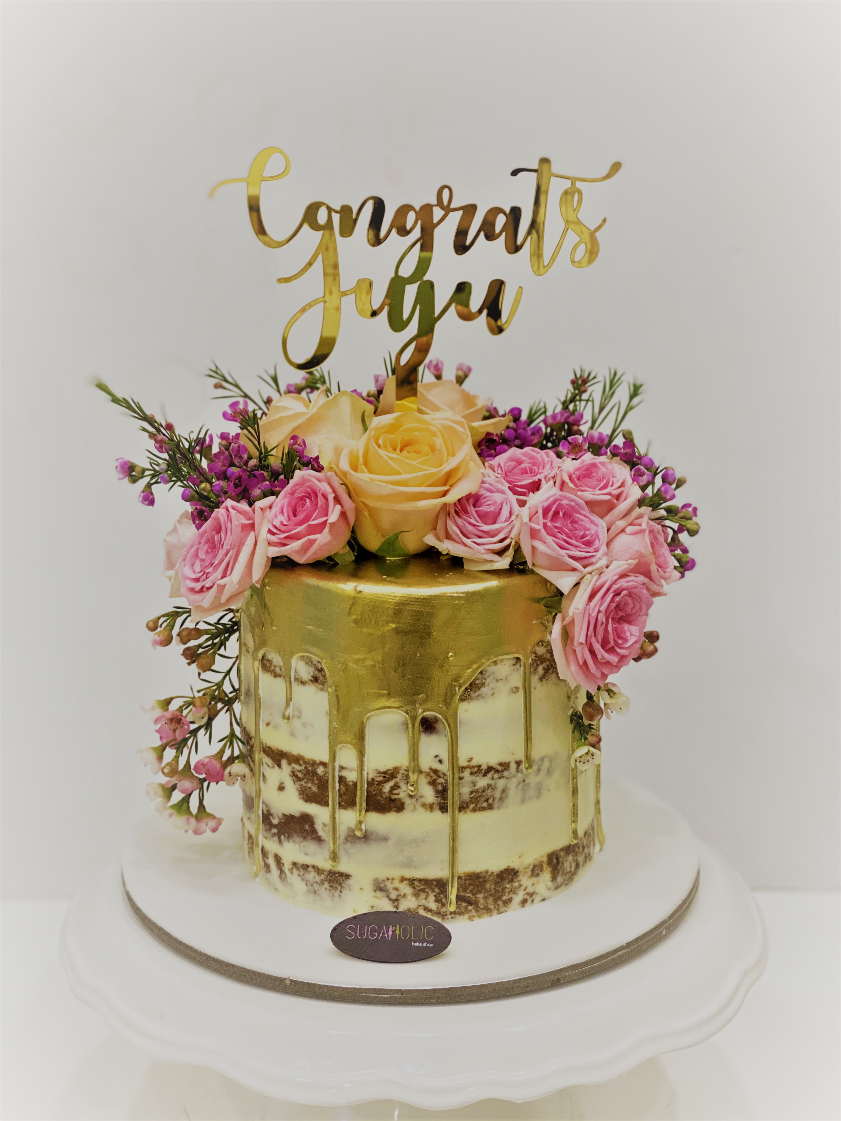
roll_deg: +0.5
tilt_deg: -14.5
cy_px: 560
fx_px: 1684
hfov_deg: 28.0
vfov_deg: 36.8
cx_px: 420
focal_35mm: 52
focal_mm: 6
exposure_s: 1/90
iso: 250
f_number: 2
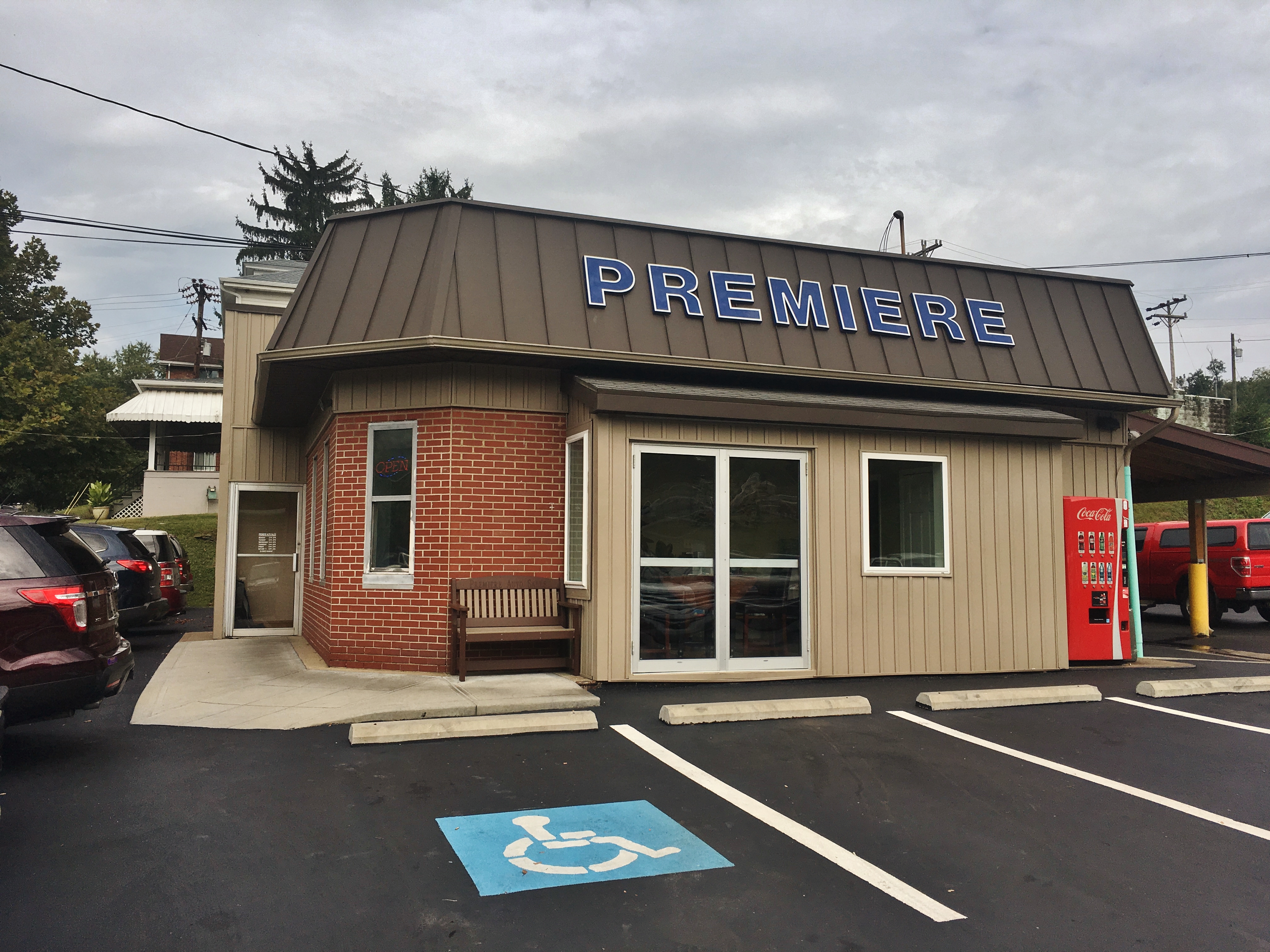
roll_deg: -1.0
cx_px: 635
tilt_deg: +4.0
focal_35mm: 29
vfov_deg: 48.2
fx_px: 1064
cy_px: 476
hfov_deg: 61.7
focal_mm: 4.15
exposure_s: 1/1832
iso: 25
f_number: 2.2
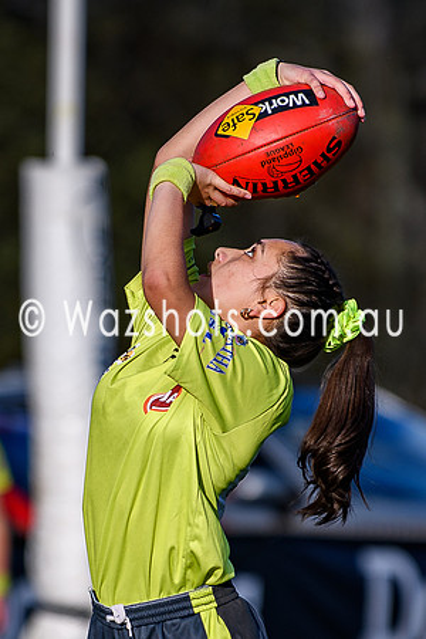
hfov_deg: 1.5
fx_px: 15896
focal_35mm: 896
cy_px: 528
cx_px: 154
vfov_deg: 2.3
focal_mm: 200
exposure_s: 1/1600
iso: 100
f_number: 2.8
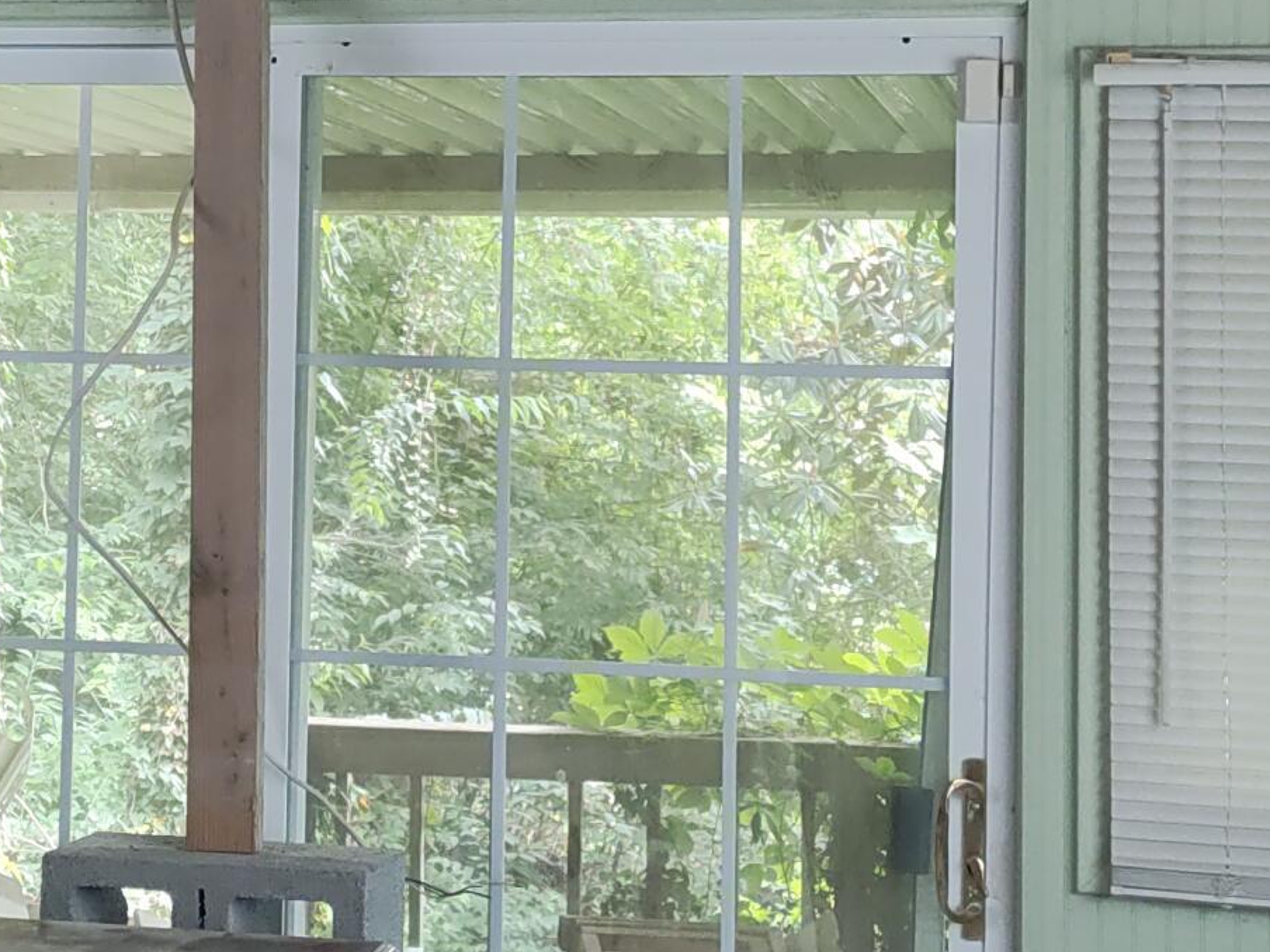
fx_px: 3045
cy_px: 223
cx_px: 406
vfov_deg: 17.7
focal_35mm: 83
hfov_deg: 23.4
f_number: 1.7
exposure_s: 1/60
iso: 597
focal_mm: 4.71
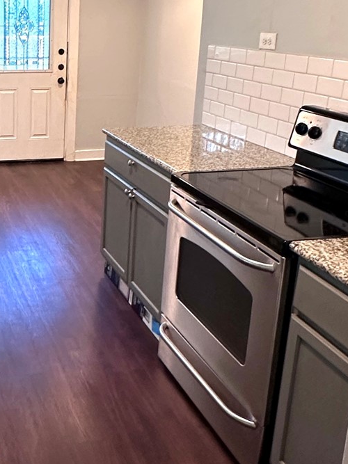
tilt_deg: -12.5
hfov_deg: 31.2
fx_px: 577
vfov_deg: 43.2
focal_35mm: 43
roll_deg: -1.3
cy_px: 150
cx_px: 5
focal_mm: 2.22
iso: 250
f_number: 2.2
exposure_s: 1/60
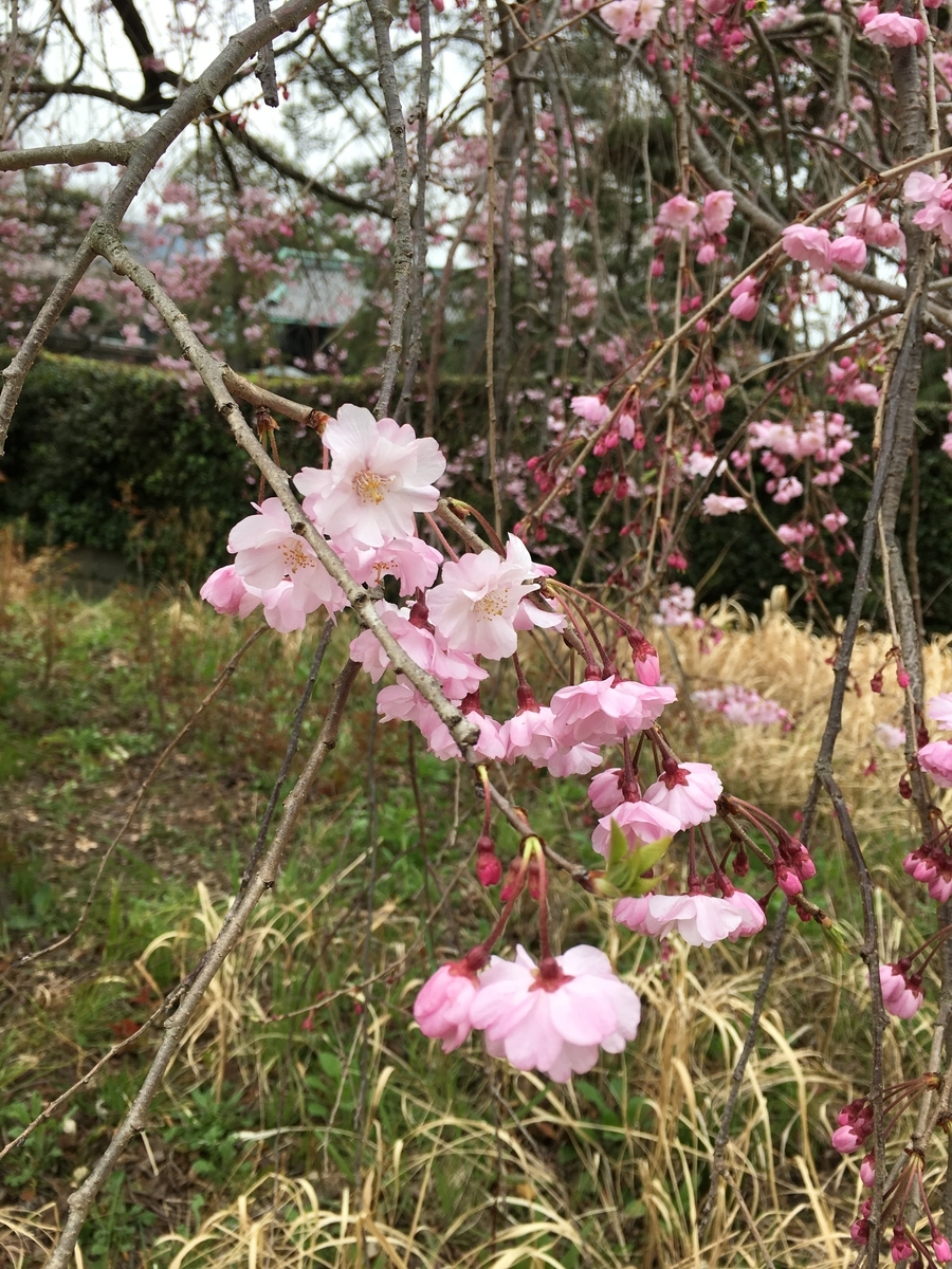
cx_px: 476
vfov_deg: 61.7
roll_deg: -5.5
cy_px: 634
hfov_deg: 48.2
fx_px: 1063
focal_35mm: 29
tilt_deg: -11.5
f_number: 2.2
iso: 25
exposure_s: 1/283
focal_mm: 4.15
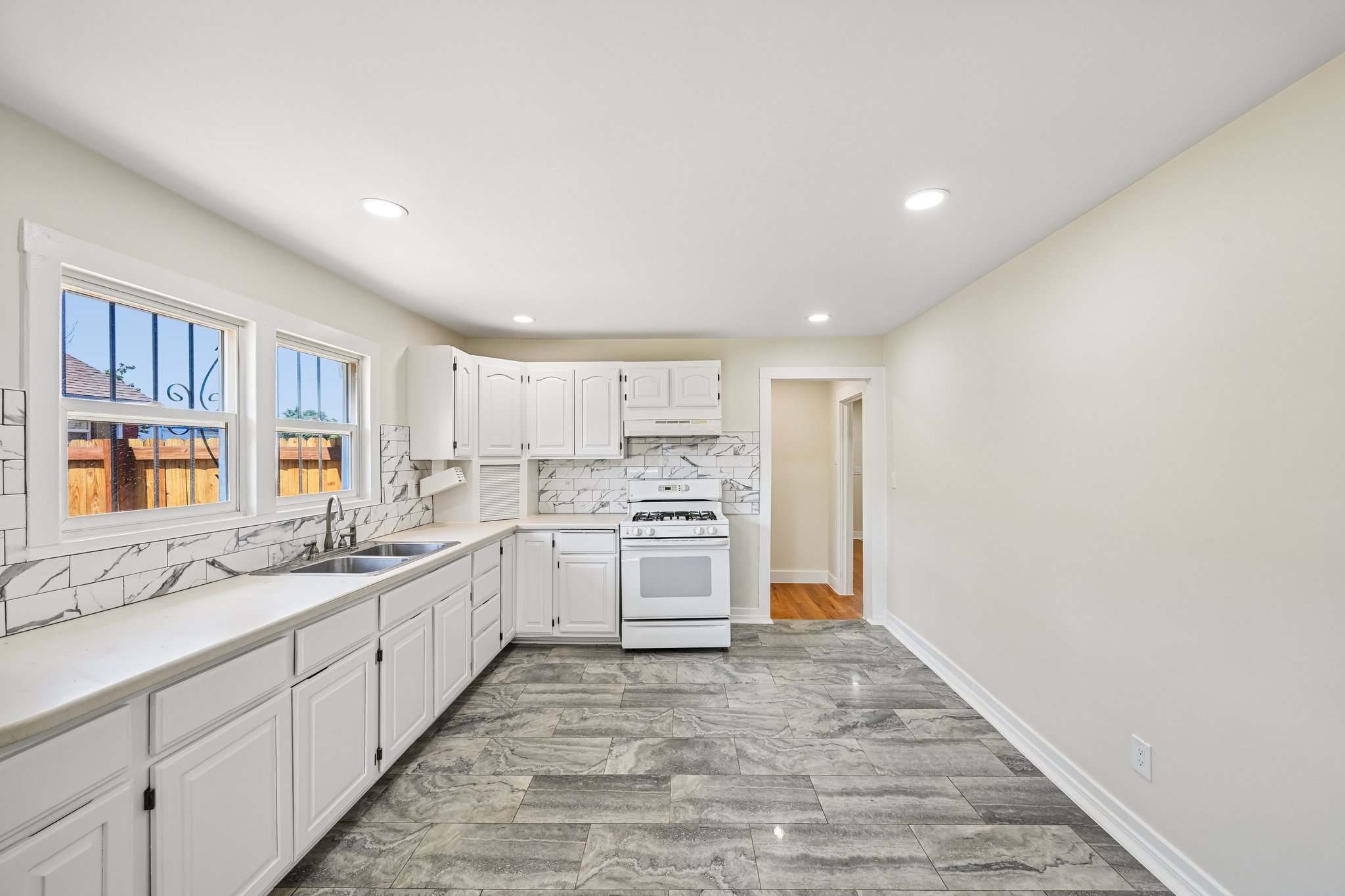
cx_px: 672
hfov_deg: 104.3
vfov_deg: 81.2
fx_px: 523
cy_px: 448
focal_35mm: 14
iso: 90
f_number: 10
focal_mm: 14
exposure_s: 1/15
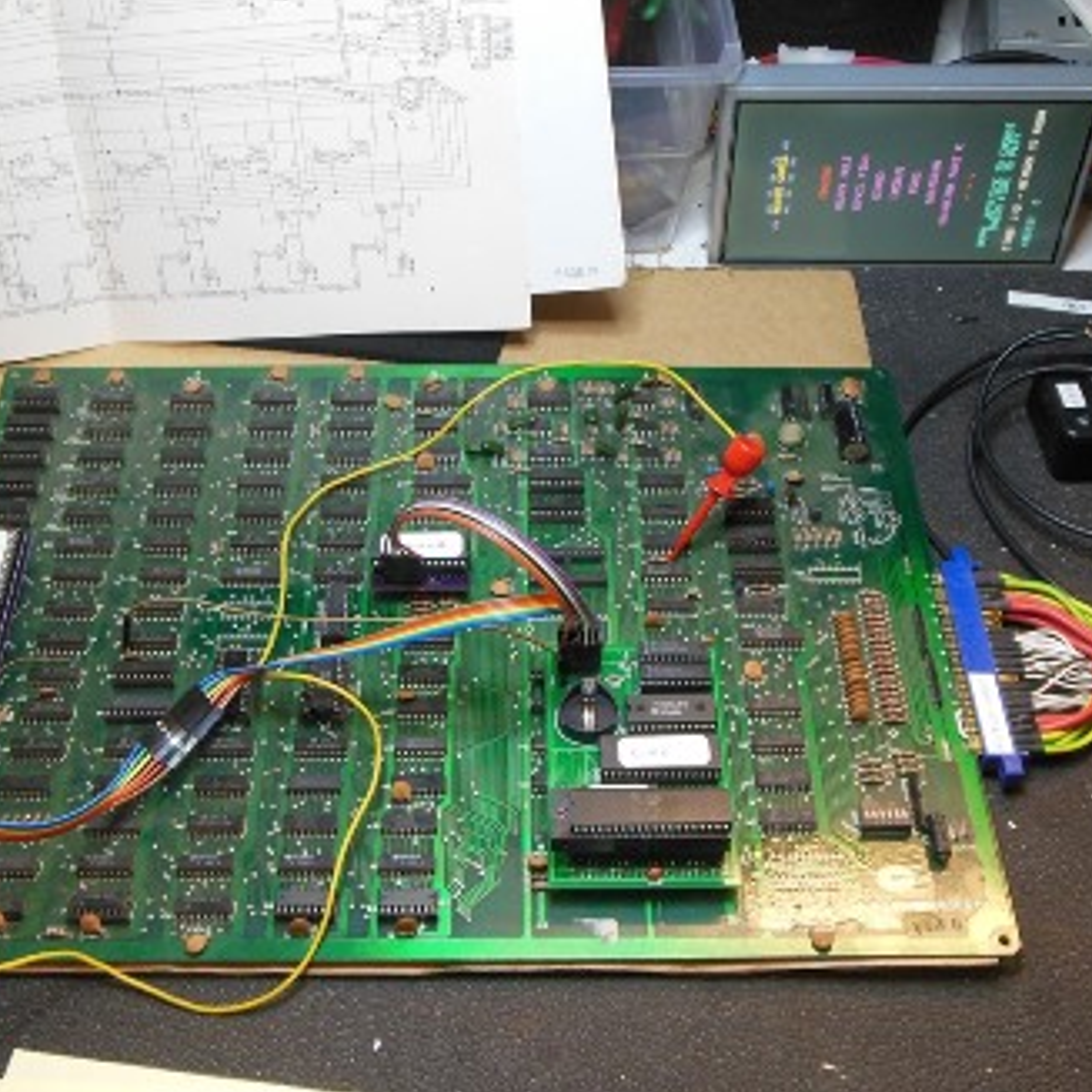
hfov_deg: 36.8
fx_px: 1642
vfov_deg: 36.8
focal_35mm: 46
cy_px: 534
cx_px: 494
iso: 320
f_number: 3.6
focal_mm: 6.8
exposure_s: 1/30
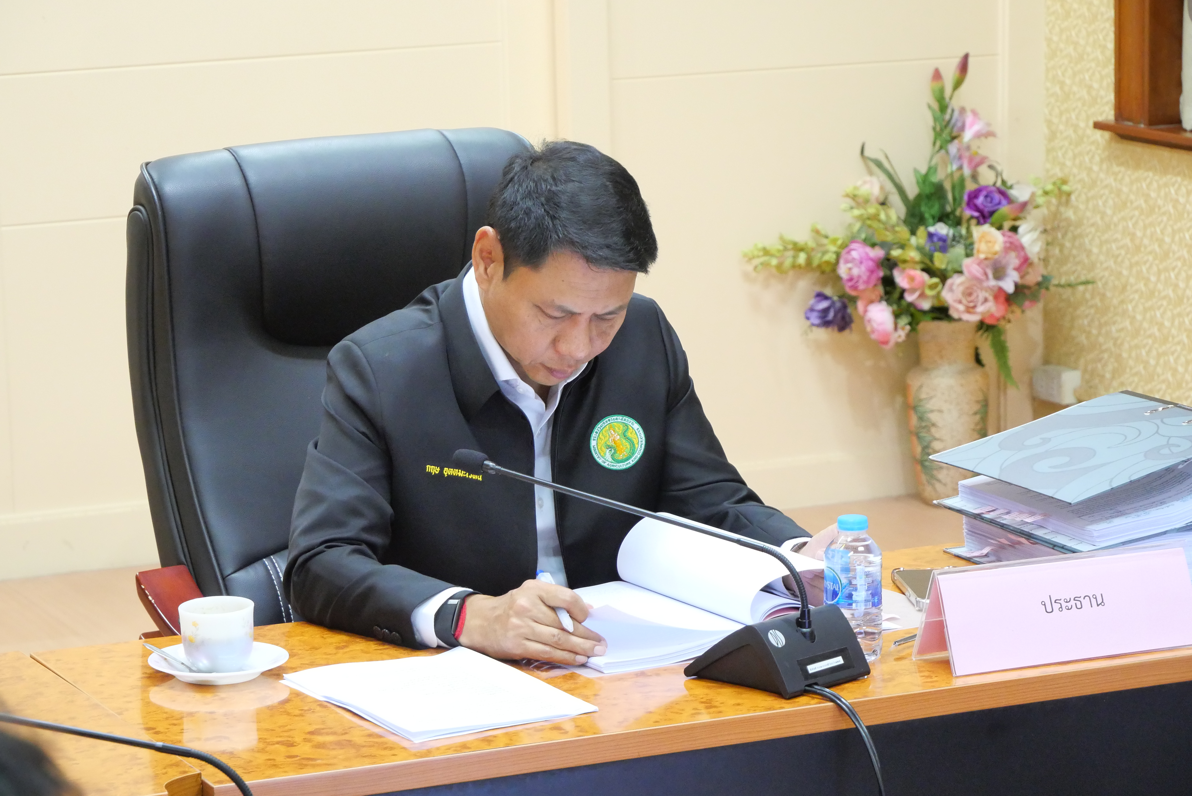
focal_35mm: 124
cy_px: 398
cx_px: 596
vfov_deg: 11.1
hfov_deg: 16.5
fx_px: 4108
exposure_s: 1/20
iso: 3200
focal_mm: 60
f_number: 5.6
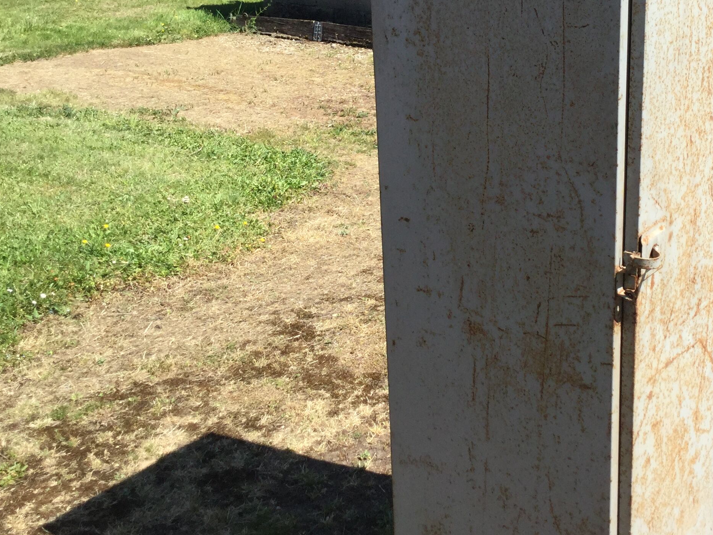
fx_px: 1112
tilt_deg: -19.7
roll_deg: -0.9
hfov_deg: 34.9
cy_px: 215
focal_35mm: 54
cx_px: 525
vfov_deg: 27.0
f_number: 2.4
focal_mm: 3.3
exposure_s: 1/905
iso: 25
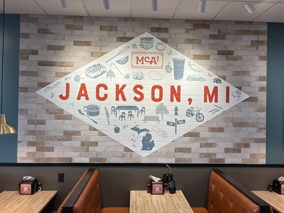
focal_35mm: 26
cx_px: 142
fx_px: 213
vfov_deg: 53.1
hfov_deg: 67.3
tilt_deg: -0.2
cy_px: 106
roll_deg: -0.2
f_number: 1.6
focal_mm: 5.96
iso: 50
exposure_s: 1/120
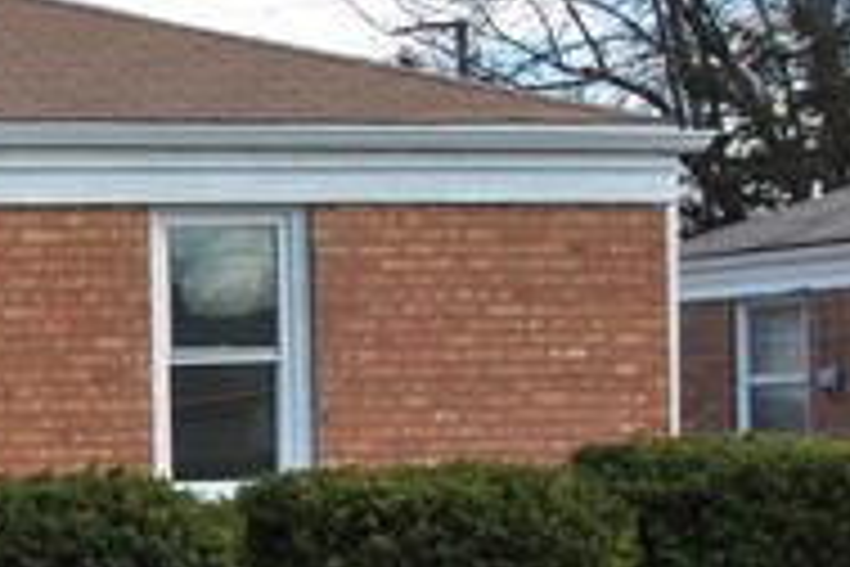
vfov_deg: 12.2
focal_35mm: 112
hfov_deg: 16.3
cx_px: -499
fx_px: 2644
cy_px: 382
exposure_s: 1/160
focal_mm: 22
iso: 100
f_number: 6.3
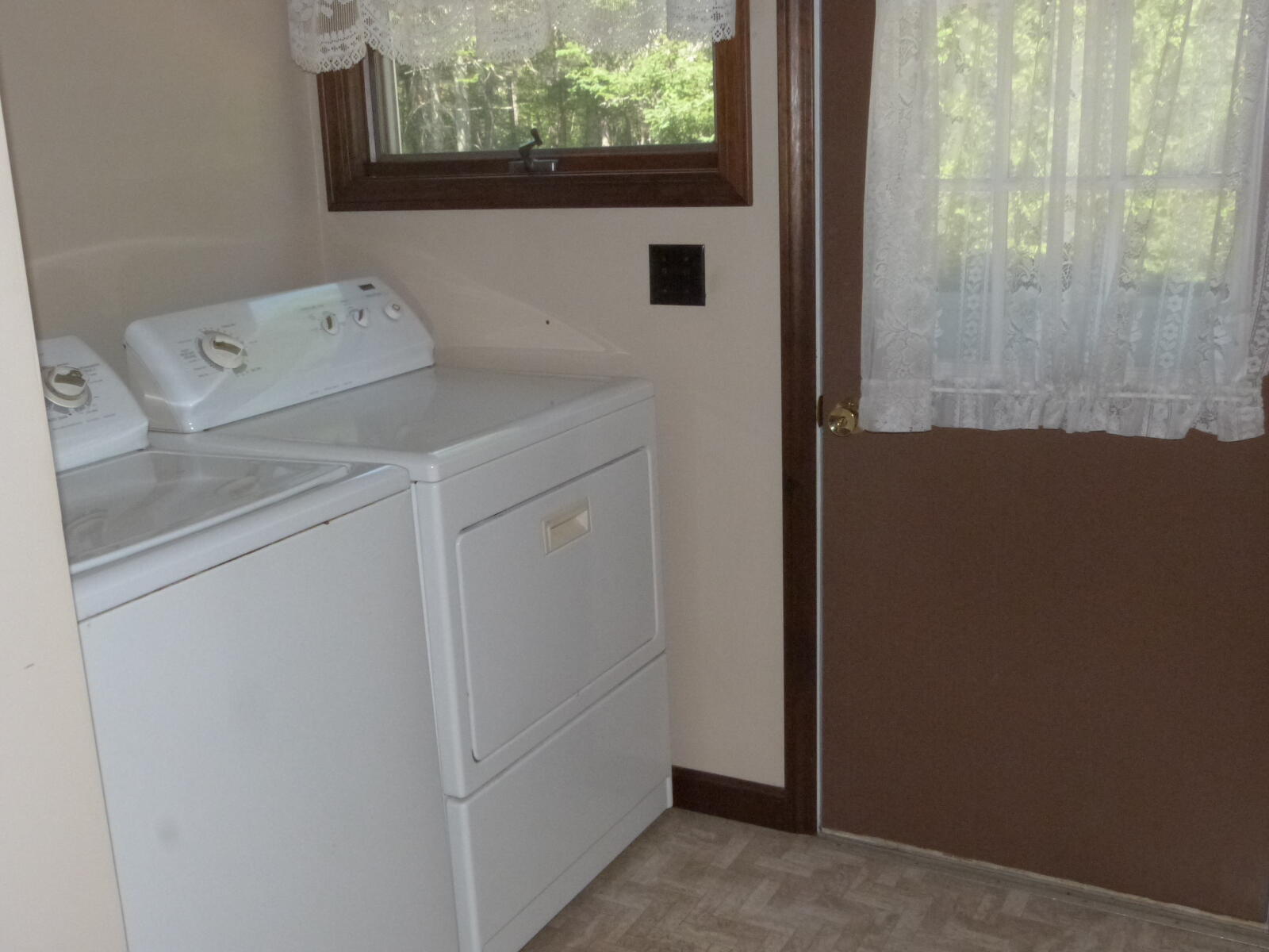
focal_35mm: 36
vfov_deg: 39.7
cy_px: 476
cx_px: 634
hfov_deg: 51.4
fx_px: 1320
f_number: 8
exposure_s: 1/60
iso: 400
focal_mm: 6.3
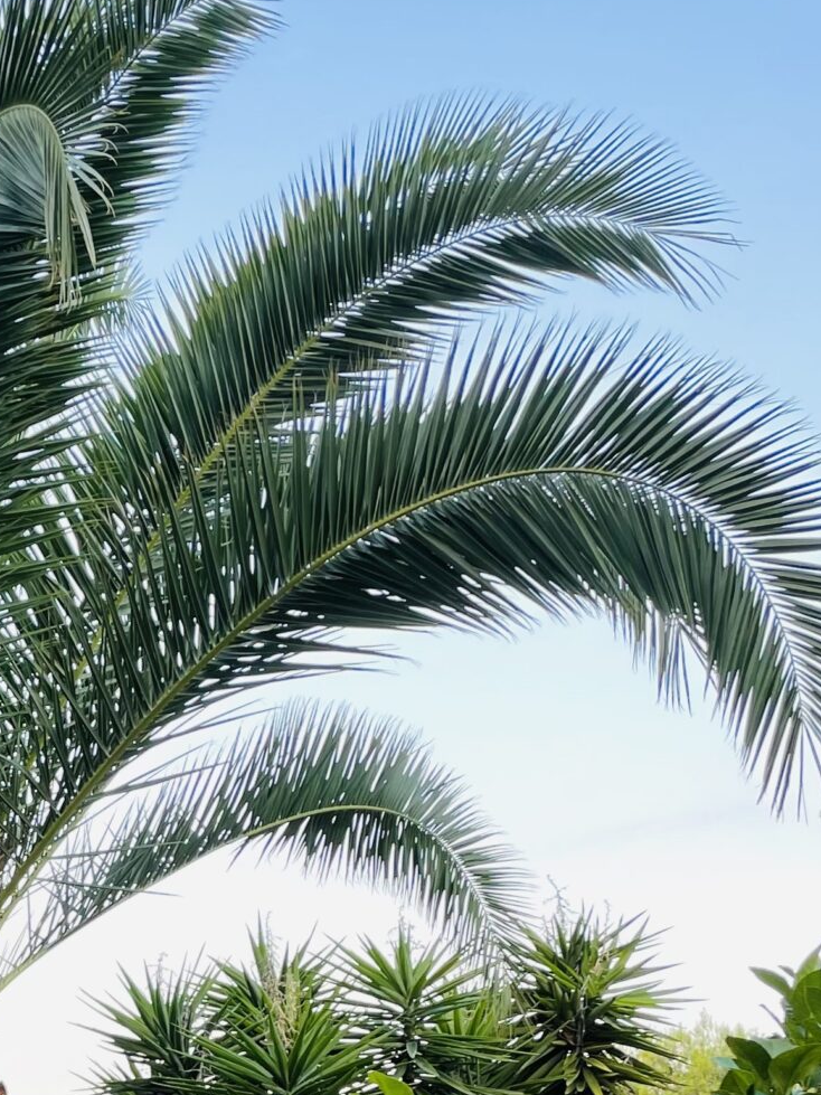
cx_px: -158
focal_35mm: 68
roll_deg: +2.2
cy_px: 1254
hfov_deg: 20.3
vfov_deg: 26.0
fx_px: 2151
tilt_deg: -0.1
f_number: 1.6
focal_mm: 4.2
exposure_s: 1/218
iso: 32
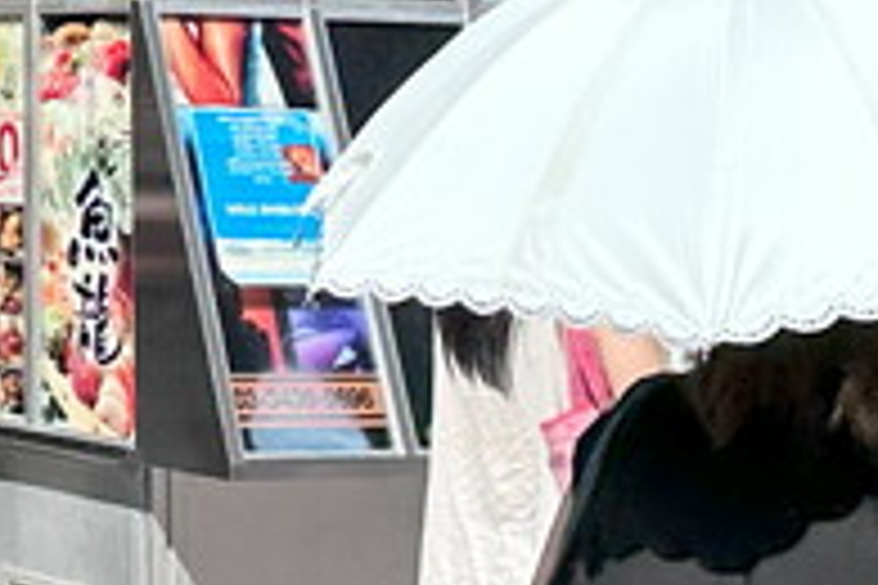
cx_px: -441
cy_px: -243
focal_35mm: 141
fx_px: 3439
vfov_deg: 9.5
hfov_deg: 13.7
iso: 80
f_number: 1.78
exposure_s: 1/4762
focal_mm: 6.86
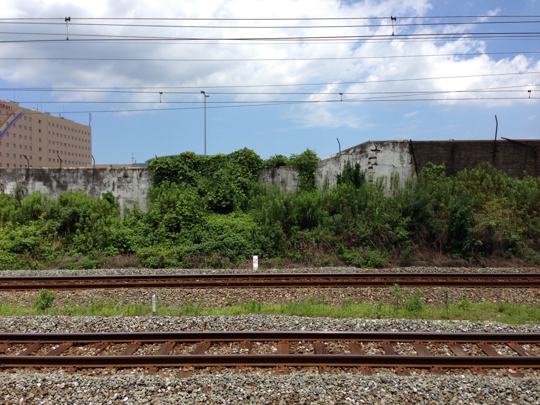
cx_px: 270
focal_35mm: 33
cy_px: 202
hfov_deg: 55.4
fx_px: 515
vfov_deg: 42.9
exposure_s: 1/1466
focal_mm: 4.13
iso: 50
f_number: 2.4
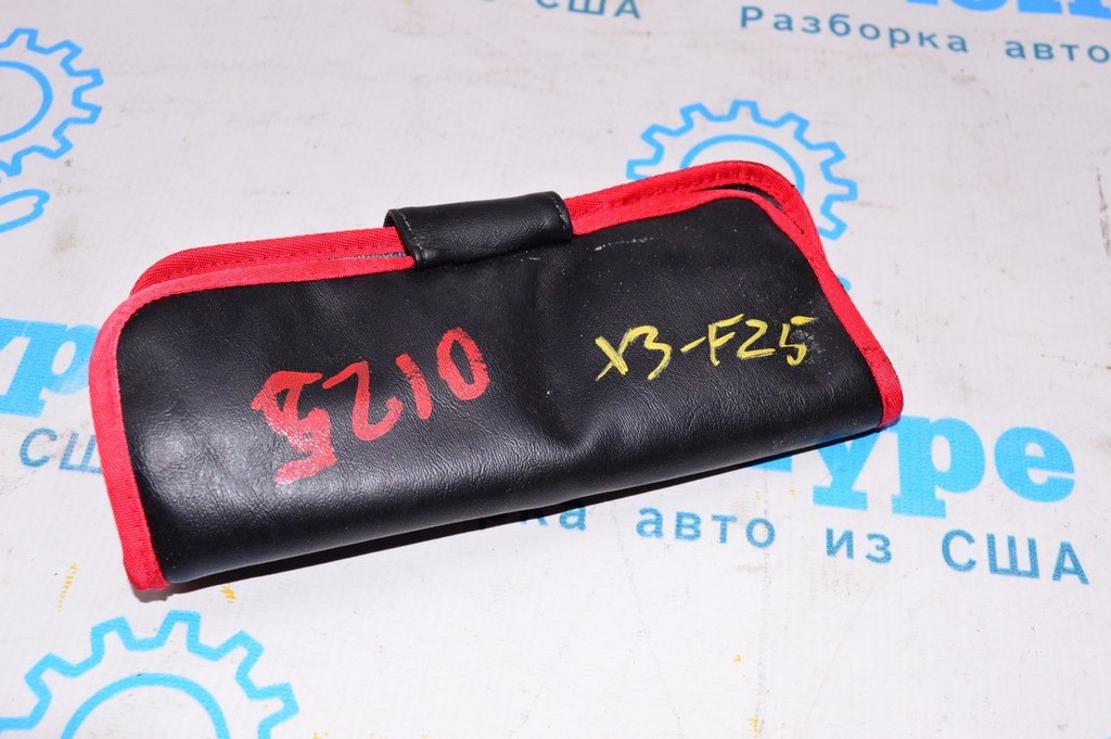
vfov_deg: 29.8
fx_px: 1388
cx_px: 556
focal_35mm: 45
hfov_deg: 43.6
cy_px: 370
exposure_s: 1/200
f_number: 8
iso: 1600
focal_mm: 30
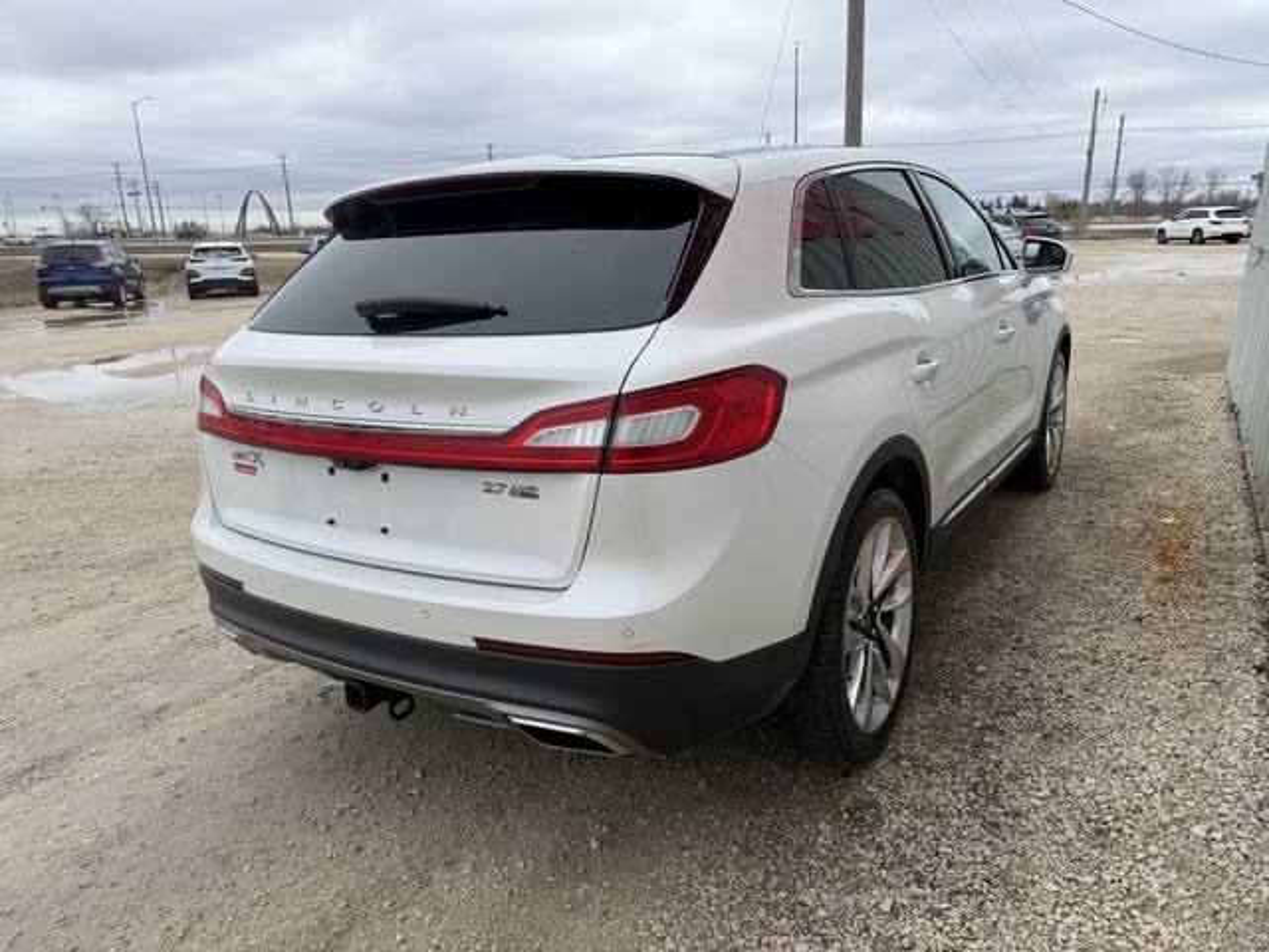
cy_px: 476
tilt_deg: -15.9
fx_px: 880
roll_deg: -0.2
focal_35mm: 24
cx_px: 634
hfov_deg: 71.6
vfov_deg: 56.8
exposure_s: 1/3425
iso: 80
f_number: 1.78
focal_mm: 6.76
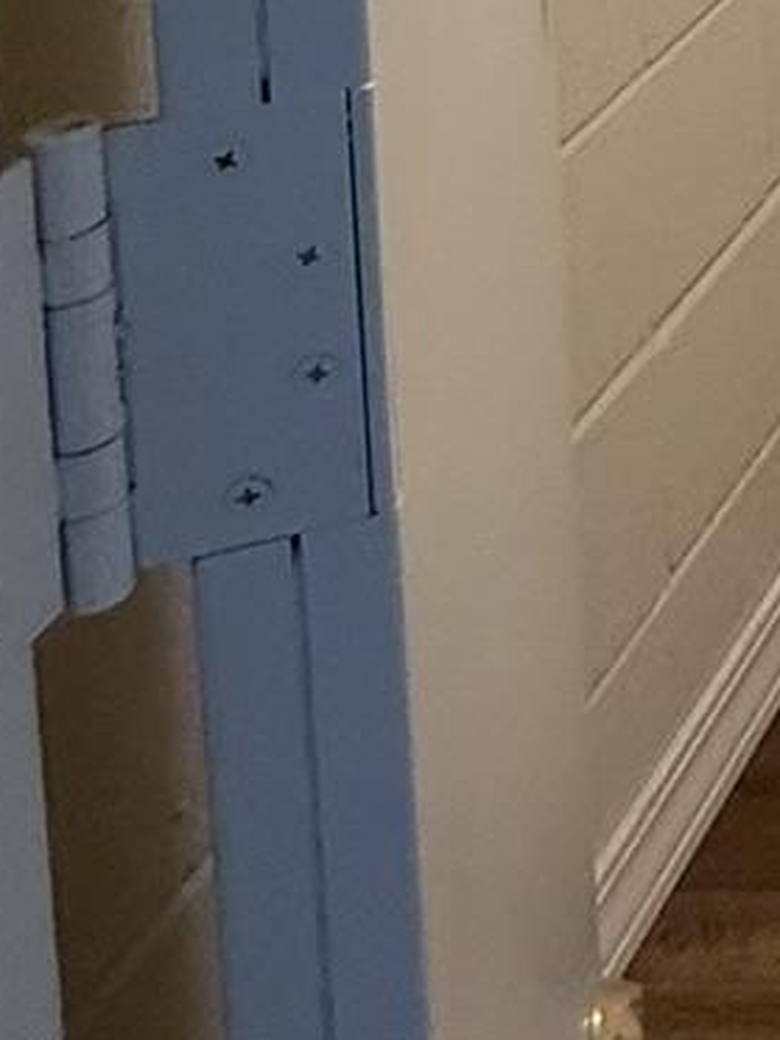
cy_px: -718
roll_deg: -1.8
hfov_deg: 14.0
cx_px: 1814
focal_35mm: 77
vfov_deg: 20.0
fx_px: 2313
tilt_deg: -5.7
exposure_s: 1/60
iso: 200
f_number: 2.2
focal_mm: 2.22
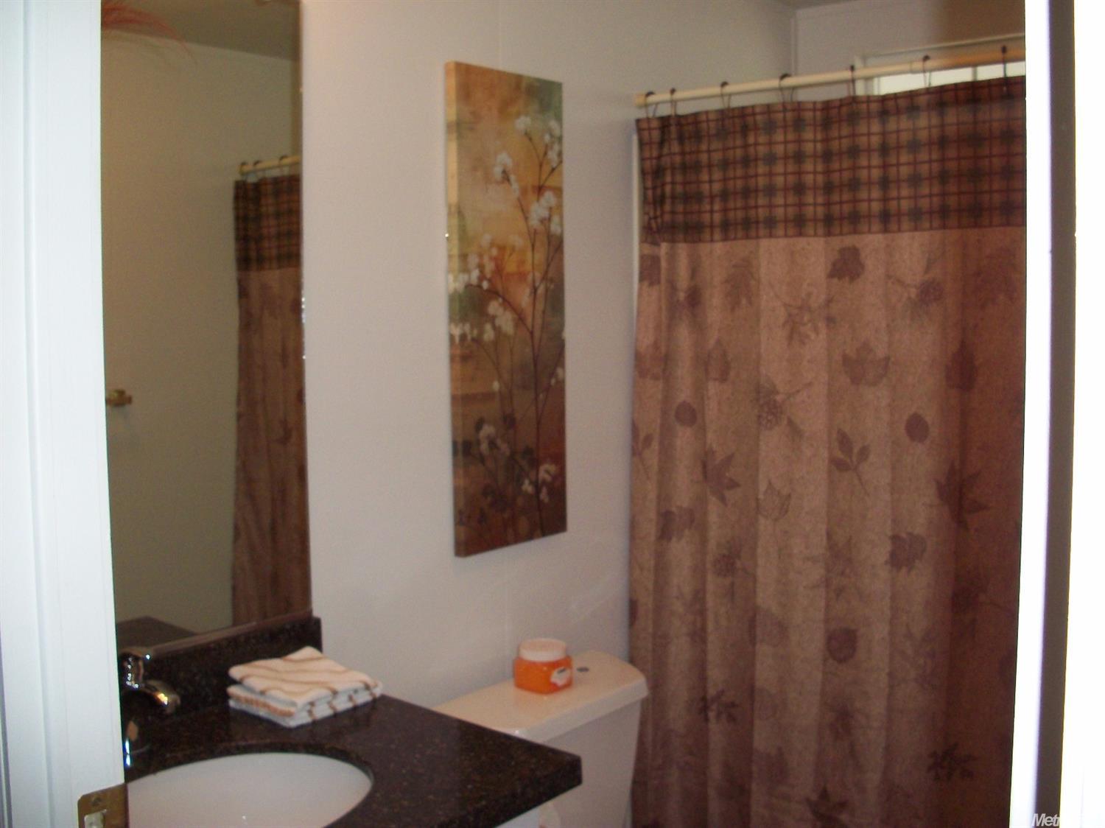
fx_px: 1117
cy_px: 414
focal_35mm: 35
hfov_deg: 52.6
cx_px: 552
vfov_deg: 40.7
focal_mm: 6.3
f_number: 3.1
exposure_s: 1/125
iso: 250
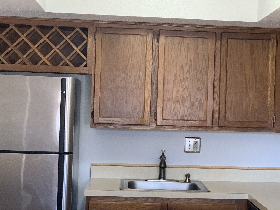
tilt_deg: -0.2
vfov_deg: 19.1
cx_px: 190
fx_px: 623
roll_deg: -1.5
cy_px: 124
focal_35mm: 77
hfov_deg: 25.2
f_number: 2.4
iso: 125
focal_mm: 6
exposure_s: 1/86
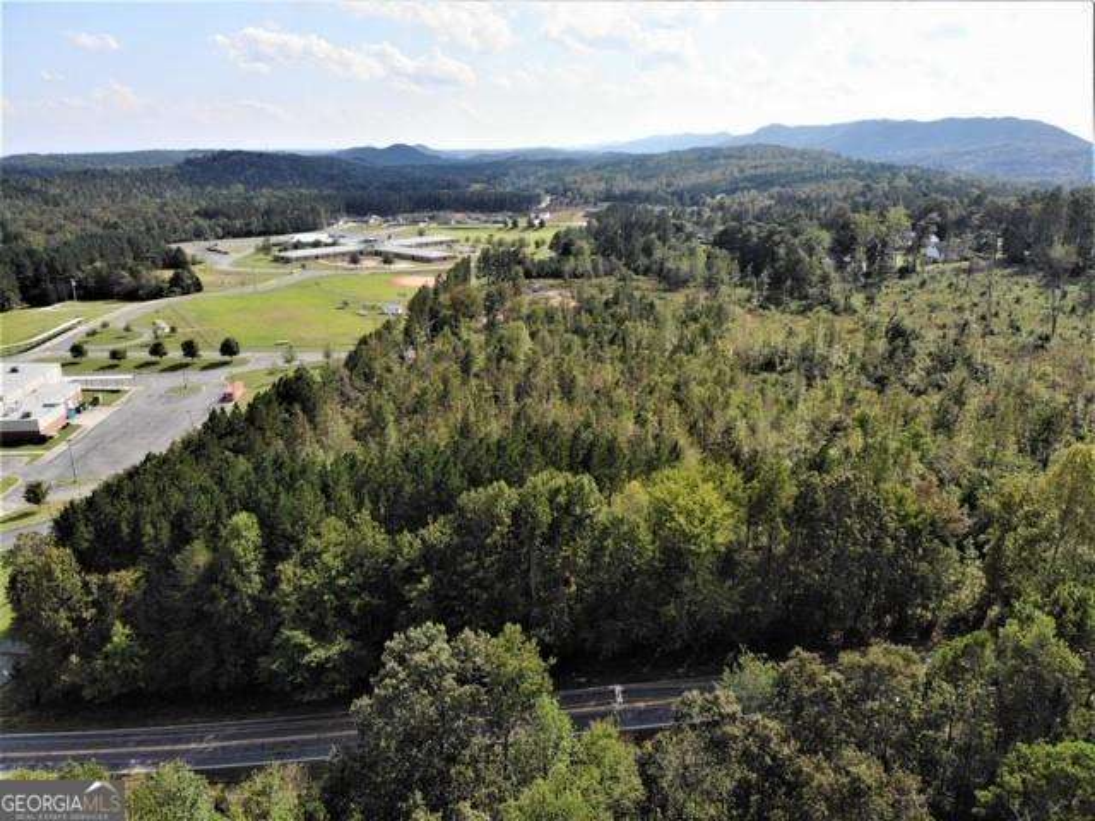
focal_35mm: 24
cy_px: 410
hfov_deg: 71.6
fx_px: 759
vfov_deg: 56.8
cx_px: 548
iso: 100
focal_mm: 4.5
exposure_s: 1/1251
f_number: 2.8
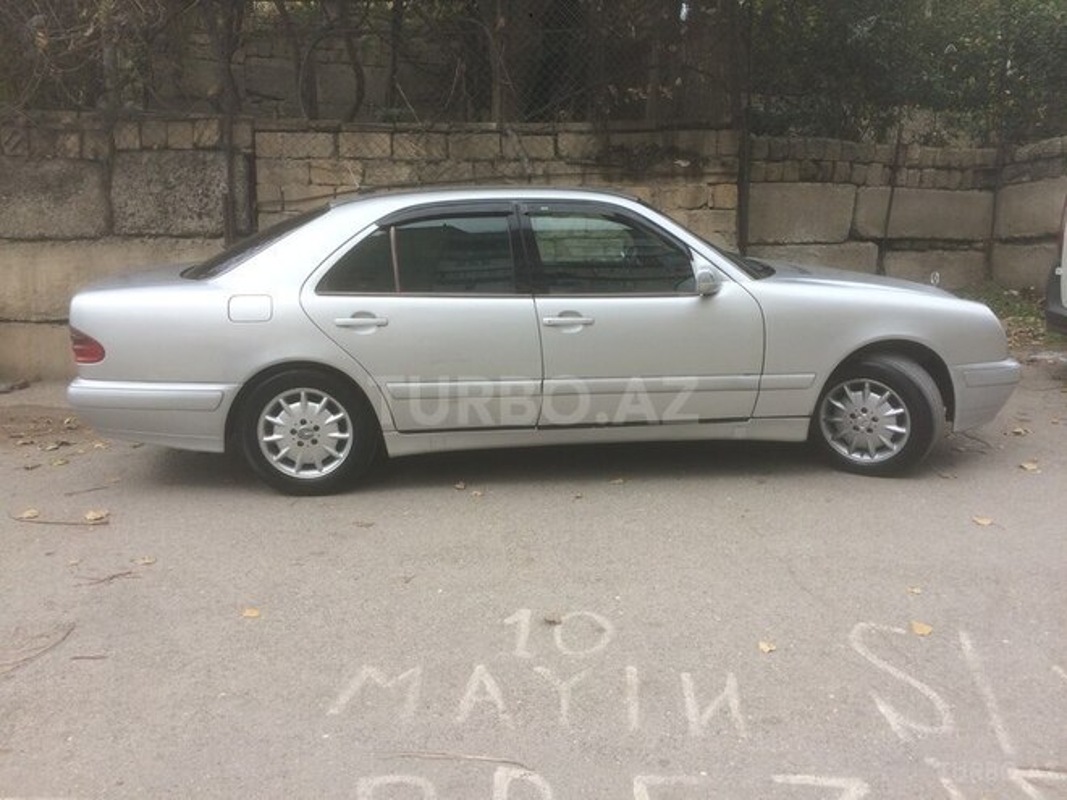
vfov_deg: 48.2
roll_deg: -1.9
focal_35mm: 29
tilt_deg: -6.2
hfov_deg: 61.7
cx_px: 534
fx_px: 894
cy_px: 400
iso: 32
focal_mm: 4.15
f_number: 2.2
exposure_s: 1/336
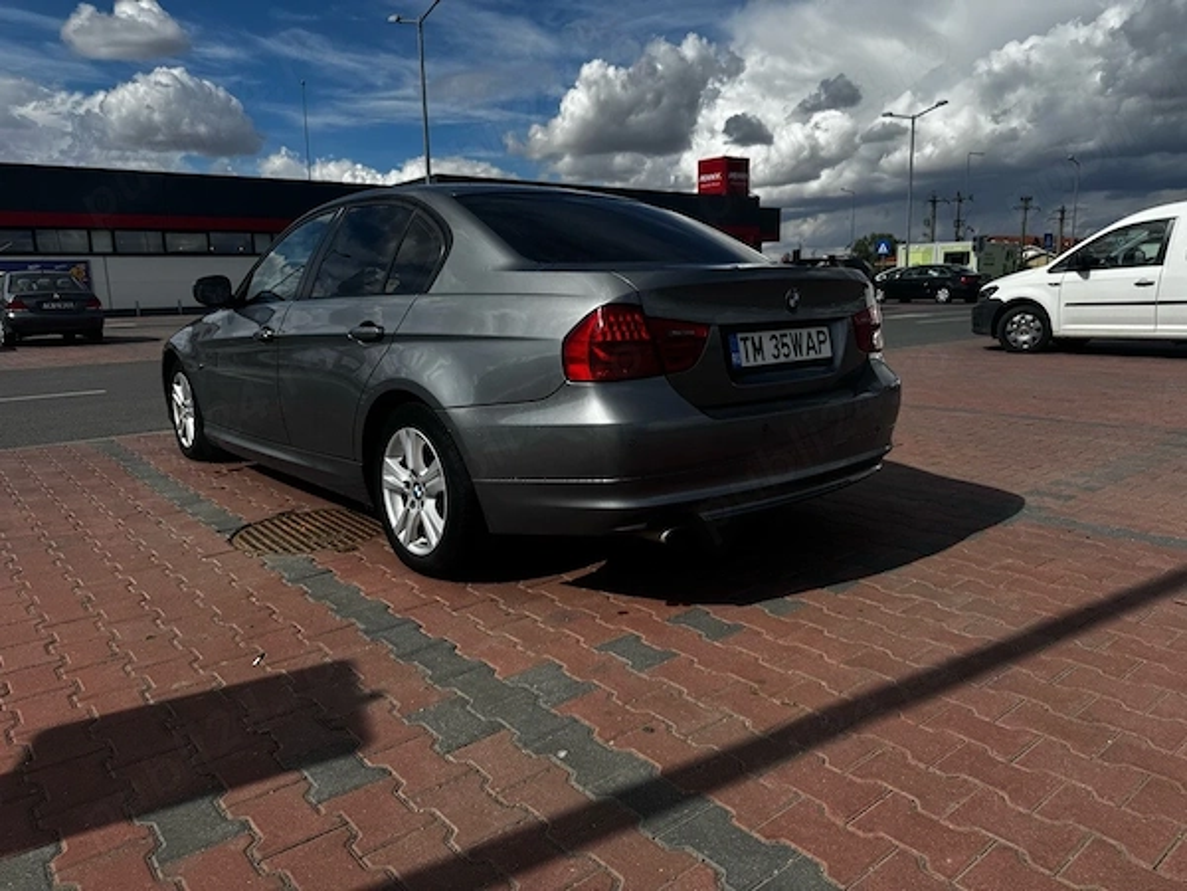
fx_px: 823
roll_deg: +1.5
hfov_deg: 71.6
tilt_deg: -10.9
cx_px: 594
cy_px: 446
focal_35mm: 24
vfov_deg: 56.8
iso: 80
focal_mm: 6.76
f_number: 1.78
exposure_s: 1/6410
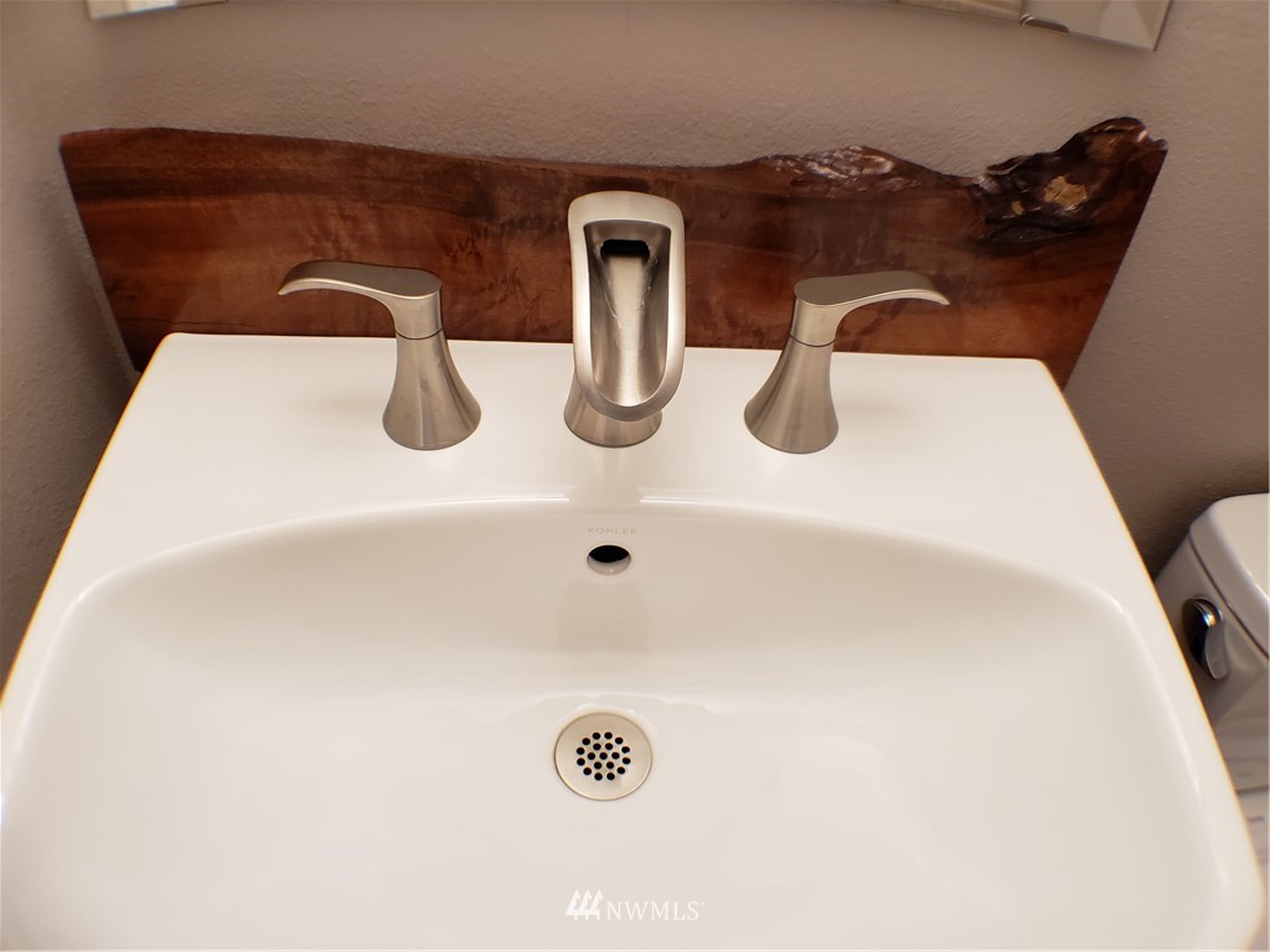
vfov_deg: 53.1
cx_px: 635
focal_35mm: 26
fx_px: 954
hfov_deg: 67.3
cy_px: 476
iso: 320
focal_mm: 4.3
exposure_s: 1/60
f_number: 1.5
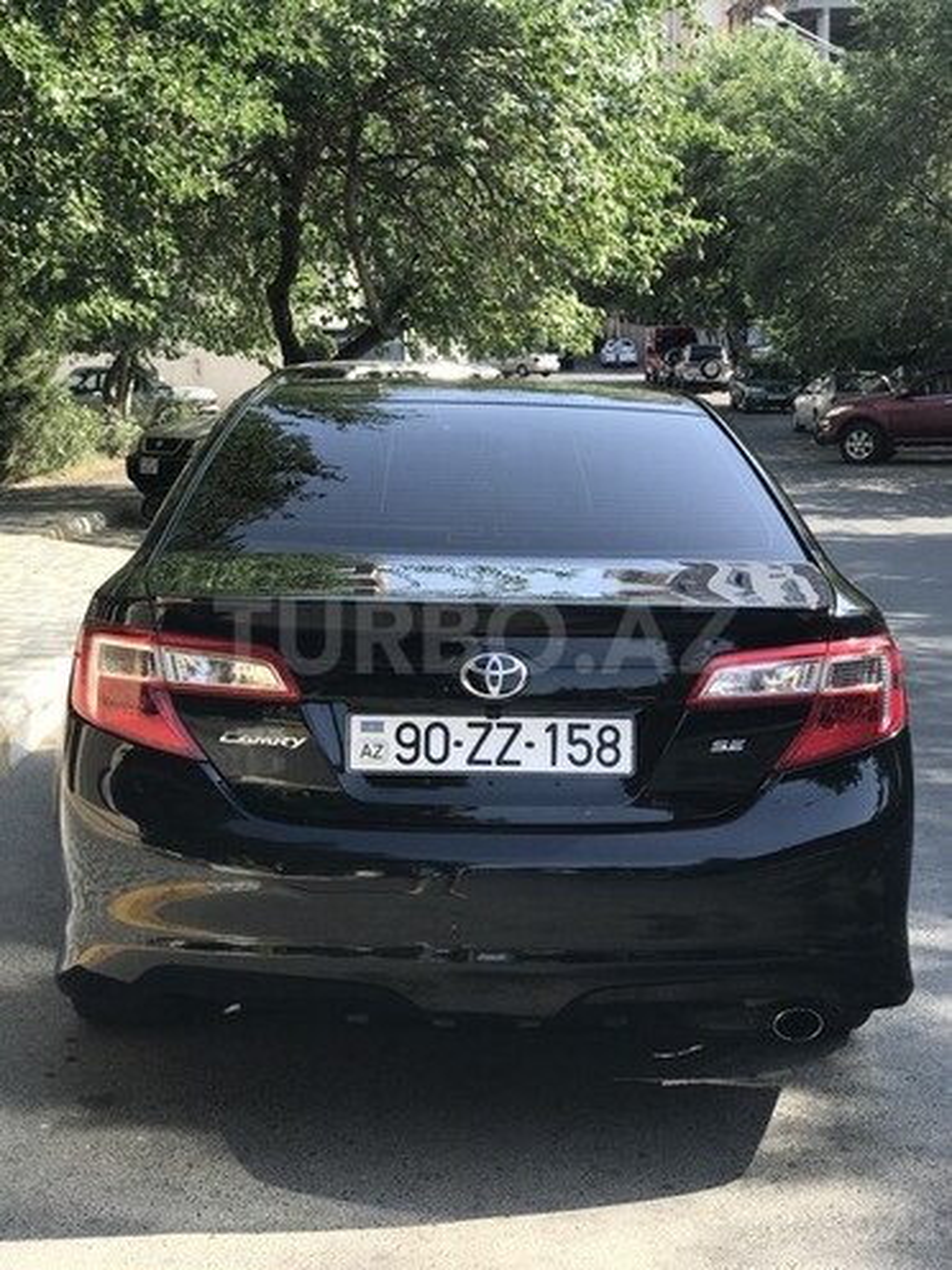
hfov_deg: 25.7
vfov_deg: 33.8
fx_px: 2090
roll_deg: +0.8
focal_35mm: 57
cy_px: 635
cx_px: 476
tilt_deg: -8.6
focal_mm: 6.6
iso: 20
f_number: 2.8
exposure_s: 1/259
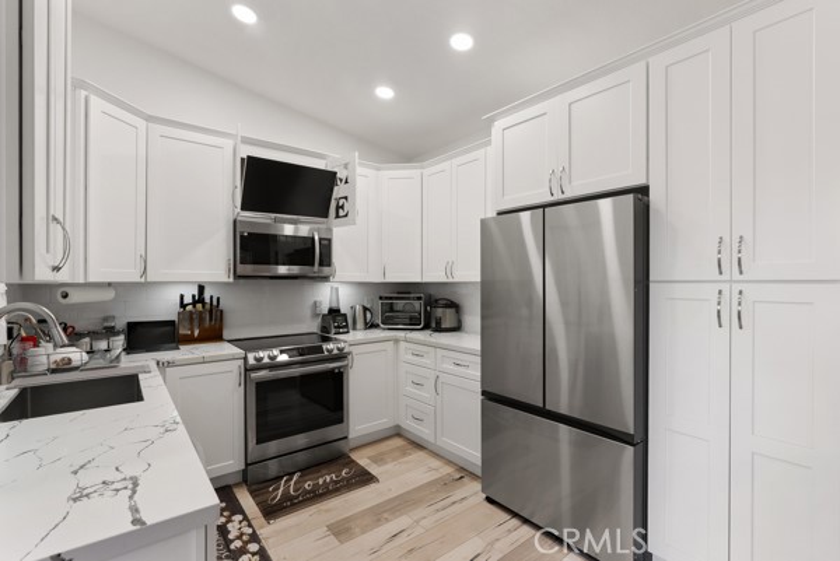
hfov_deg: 96.7
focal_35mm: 16
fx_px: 374
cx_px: 420
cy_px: 280
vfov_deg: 73.8
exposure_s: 1/4
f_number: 9
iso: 320
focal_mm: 16
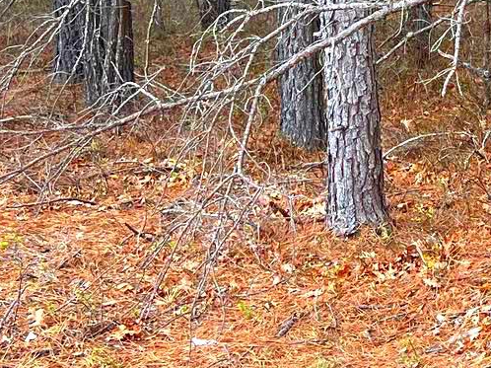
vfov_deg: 13.2
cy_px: -153
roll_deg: -2.0
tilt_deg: -11.6
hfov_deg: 16.7
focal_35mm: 107
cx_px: 738
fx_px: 1517
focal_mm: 5.7
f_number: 1.5
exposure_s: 1/394
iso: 50
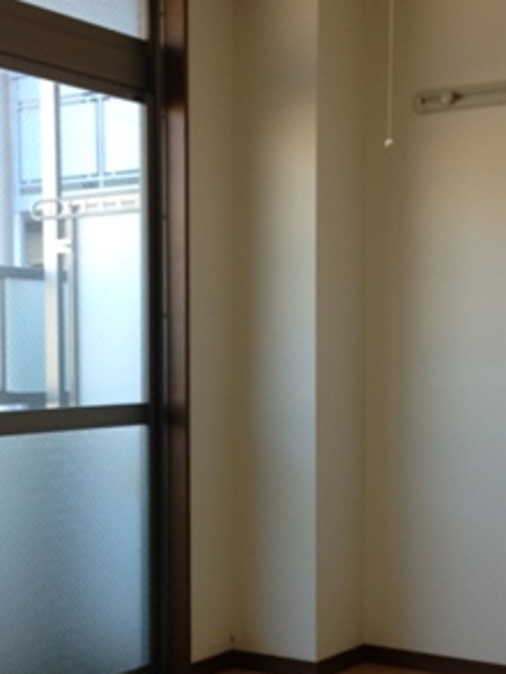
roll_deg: +0.7
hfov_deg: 20.4
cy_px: 439
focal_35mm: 72
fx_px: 1402
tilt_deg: -4.1
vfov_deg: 26.9
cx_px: 198
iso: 50
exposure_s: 1/60
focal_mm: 4.12
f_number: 2.4
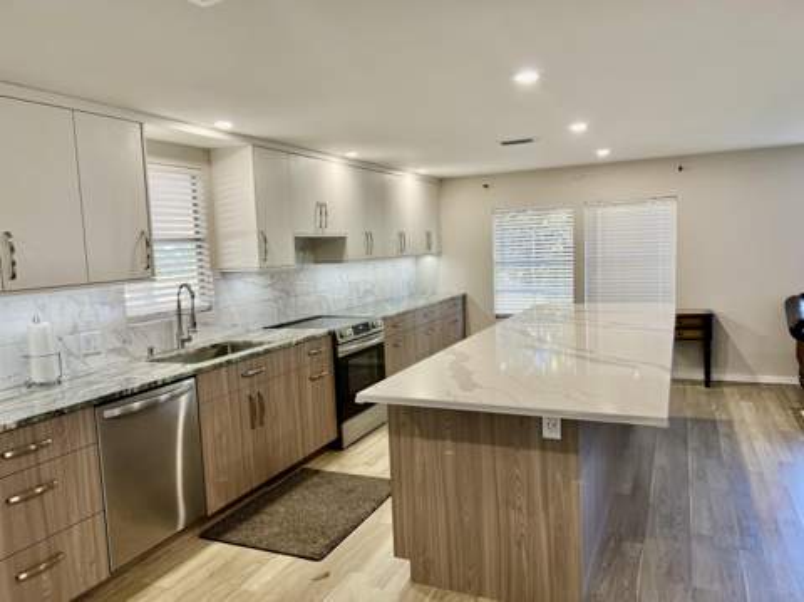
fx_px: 603
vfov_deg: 53.0
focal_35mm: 26
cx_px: 402
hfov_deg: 67.4
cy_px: 301
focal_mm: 5.7
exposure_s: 1/120
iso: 80
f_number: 1.5
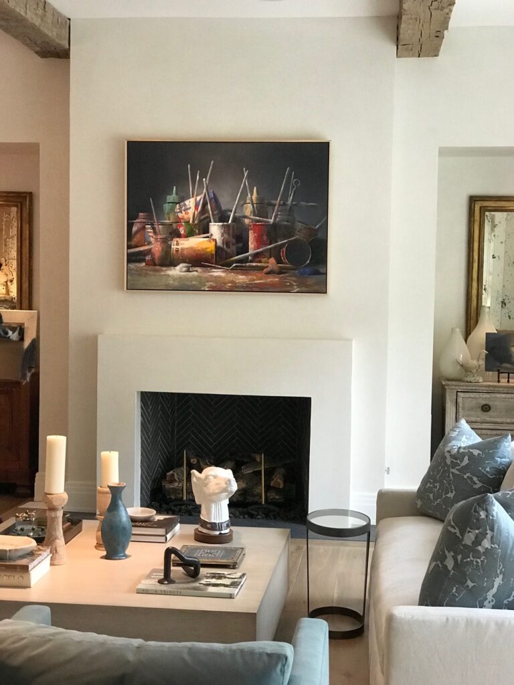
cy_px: 342
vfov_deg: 33.8
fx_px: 1128
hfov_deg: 25.7
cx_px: 257
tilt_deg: -2.8
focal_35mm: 57
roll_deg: -1.2
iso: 200
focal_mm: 6.6
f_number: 2.8
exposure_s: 1/60
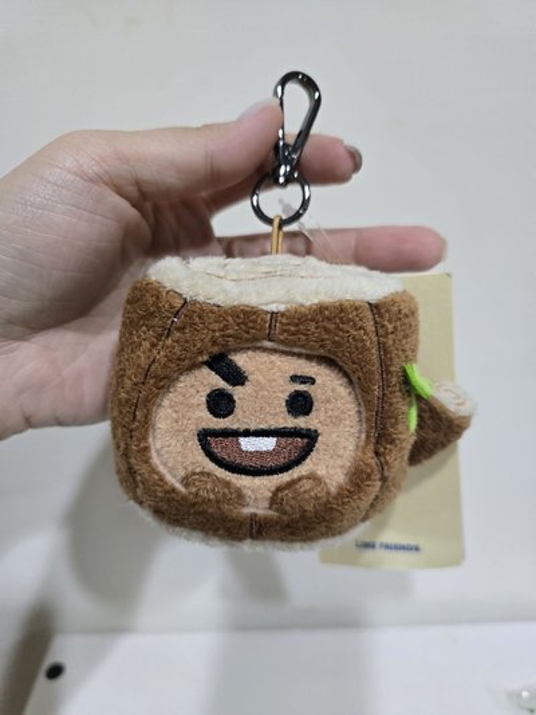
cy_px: 358
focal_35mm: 23
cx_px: 268
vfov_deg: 73.9
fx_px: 475
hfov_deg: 58.9
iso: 800
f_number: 1.7
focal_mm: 6.3
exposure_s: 1/120
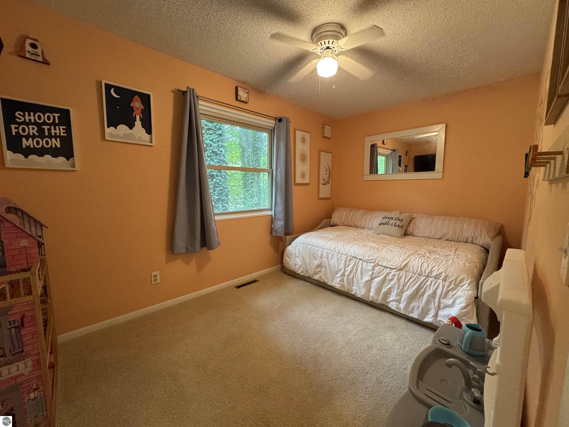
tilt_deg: -6.8
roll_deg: -1.3
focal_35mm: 14
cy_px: 214
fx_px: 230
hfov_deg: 102.1
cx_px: 284
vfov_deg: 85.7
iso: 500
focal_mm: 2.22
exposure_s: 1/60
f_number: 2.2
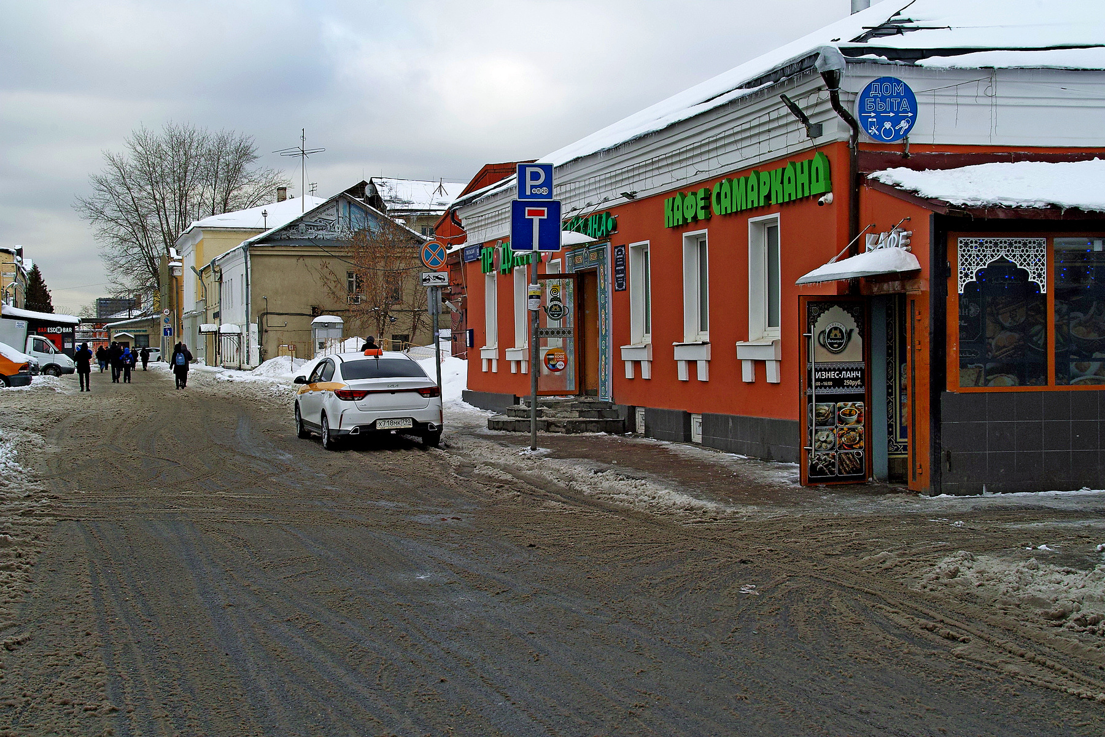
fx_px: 1504
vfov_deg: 27.5
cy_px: 368
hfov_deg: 40.3
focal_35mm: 49
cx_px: 552
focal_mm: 29
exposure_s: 1/125
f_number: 9
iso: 100
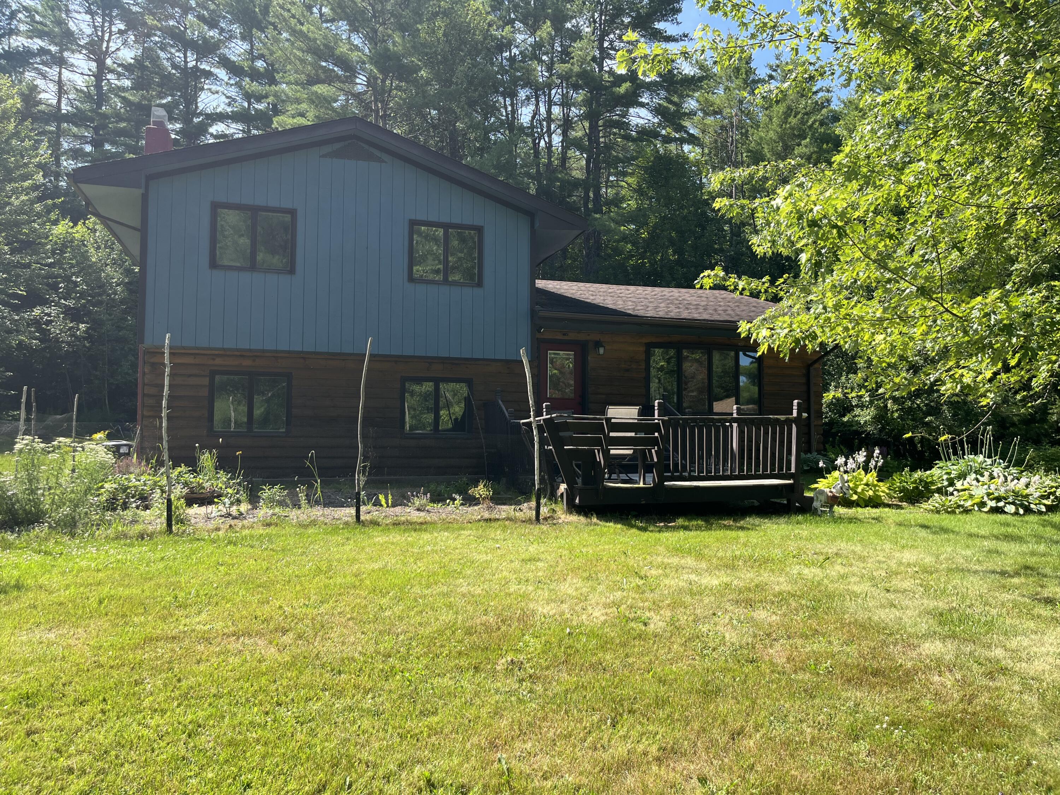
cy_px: 398
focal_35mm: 26
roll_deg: -0.4
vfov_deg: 53.1
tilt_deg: +2.9
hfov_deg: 67.3
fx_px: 796
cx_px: 530
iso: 50
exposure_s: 1/1056
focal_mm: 5.1
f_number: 1.6
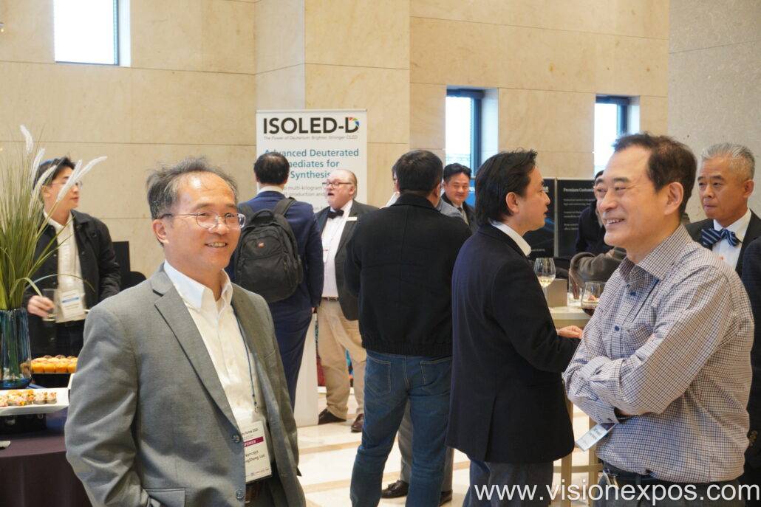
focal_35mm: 51
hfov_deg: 38.9
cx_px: 380
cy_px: 254
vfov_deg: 26.5
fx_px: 1078
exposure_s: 1/50
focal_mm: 34
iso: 1250
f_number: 5.6
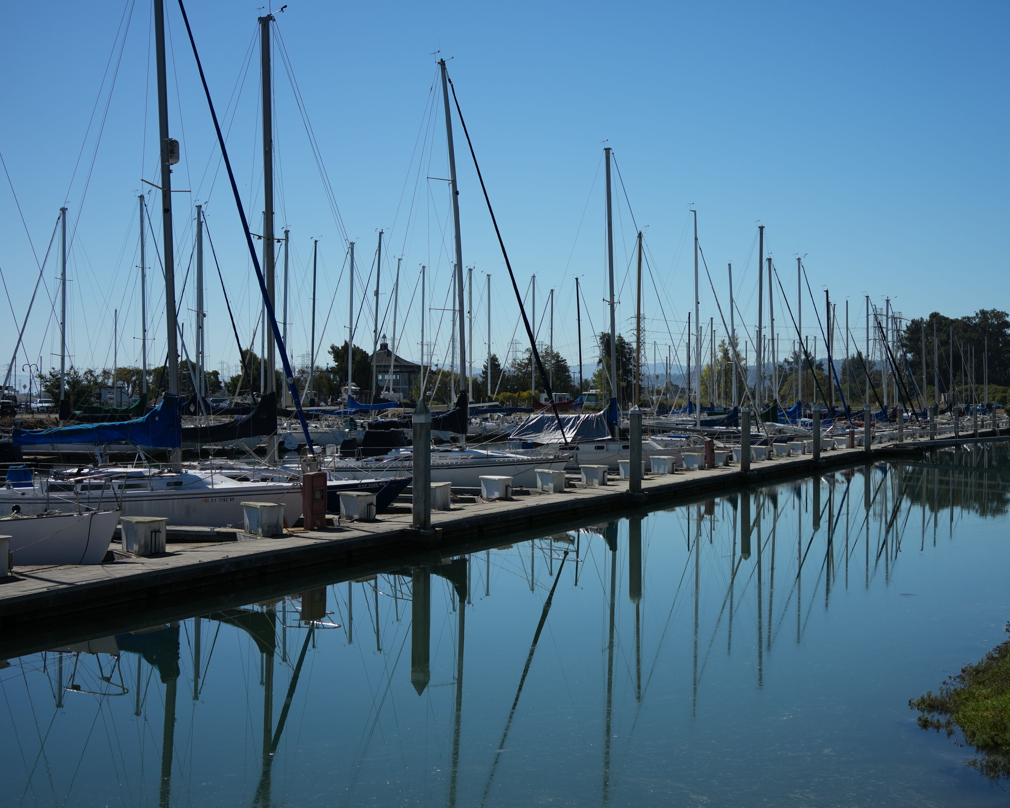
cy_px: 399
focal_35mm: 57
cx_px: 599
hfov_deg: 32.9
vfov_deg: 26.7
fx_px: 1704
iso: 250
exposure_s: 1/3200
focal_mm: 50
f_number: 4.5
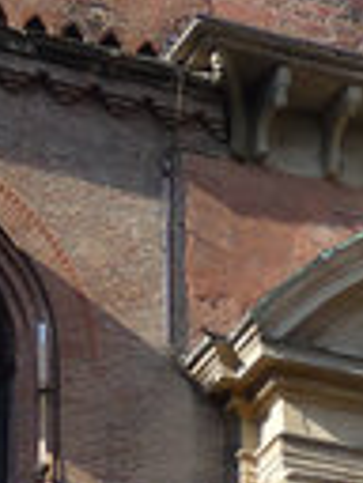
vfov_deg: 7.7
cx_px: 633
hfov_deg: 5.8
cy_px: 758
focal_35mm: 253
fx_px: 3537
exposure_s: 1/400
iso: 100
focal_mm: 8
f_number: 4.2
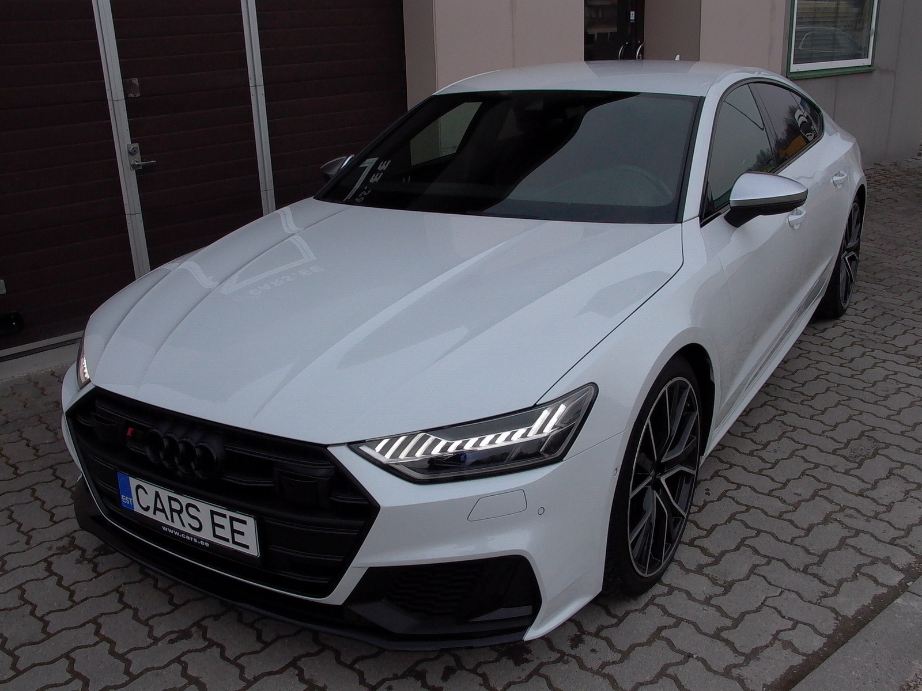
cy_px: 346
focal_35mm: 33
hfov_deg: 55.4
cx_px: 461
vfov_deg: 42.9
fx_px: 879
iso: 100
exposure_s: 1/559
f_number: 5.39
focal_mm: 7.15
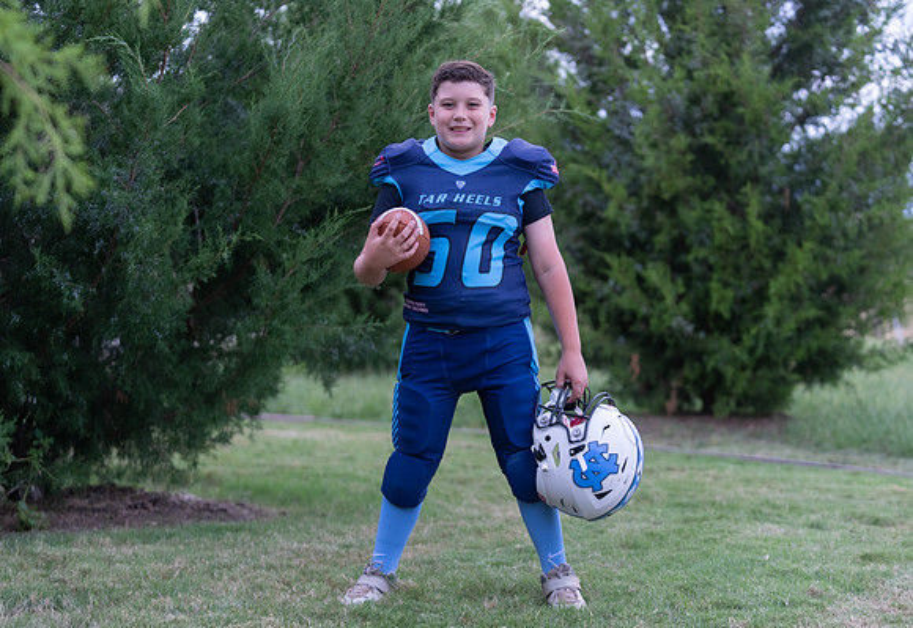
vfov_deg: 16.5
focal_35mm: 84
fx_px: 2159
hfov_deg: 23.9
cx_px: 489
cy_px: 272
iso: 640
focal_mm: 70
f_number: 2.8
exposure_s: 1/320
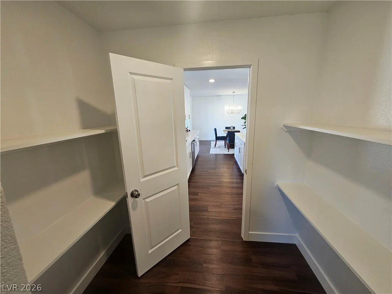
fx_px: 147
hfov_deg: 106.2
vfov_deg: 89.9
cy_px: 147
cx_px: 196
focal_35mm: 13
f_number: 2.2
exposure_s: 1/60
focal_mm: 2.2
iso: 160
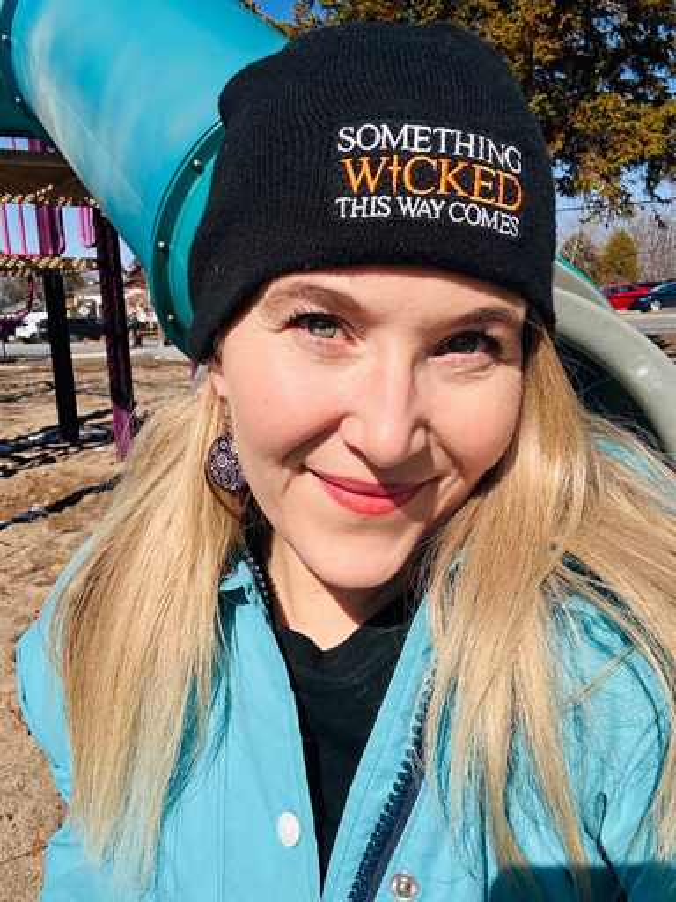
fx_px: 781
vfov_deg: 60.0
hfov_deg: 46.8
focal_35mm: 30
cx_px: 338
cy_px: 451
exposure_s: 1/2688
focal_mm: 2.69
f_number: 1.9
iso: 25
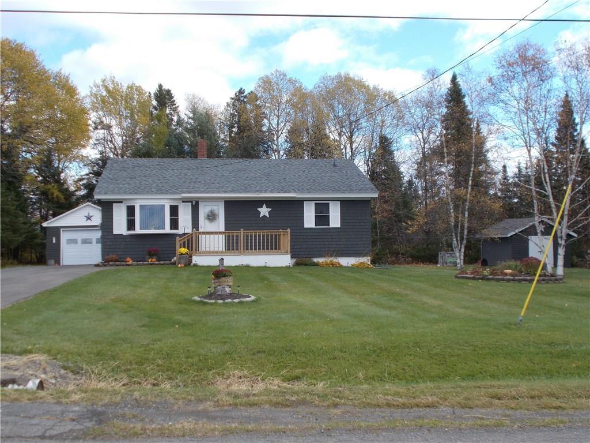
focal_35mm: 39
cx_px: 295
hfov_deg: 47.9
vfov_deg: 36.8
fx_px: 665
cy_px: 222
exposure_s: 1/320
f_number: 3.9
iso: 80
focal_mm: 6.9
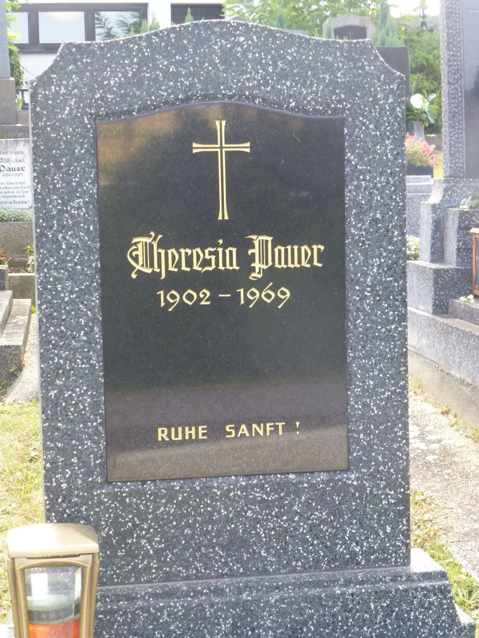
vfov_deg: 23.0
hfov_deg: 17.4
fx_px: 1569
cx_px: 240
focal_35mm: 85
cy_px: 319
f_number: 5.2
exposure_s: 1/60
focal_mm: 15.1
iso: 125
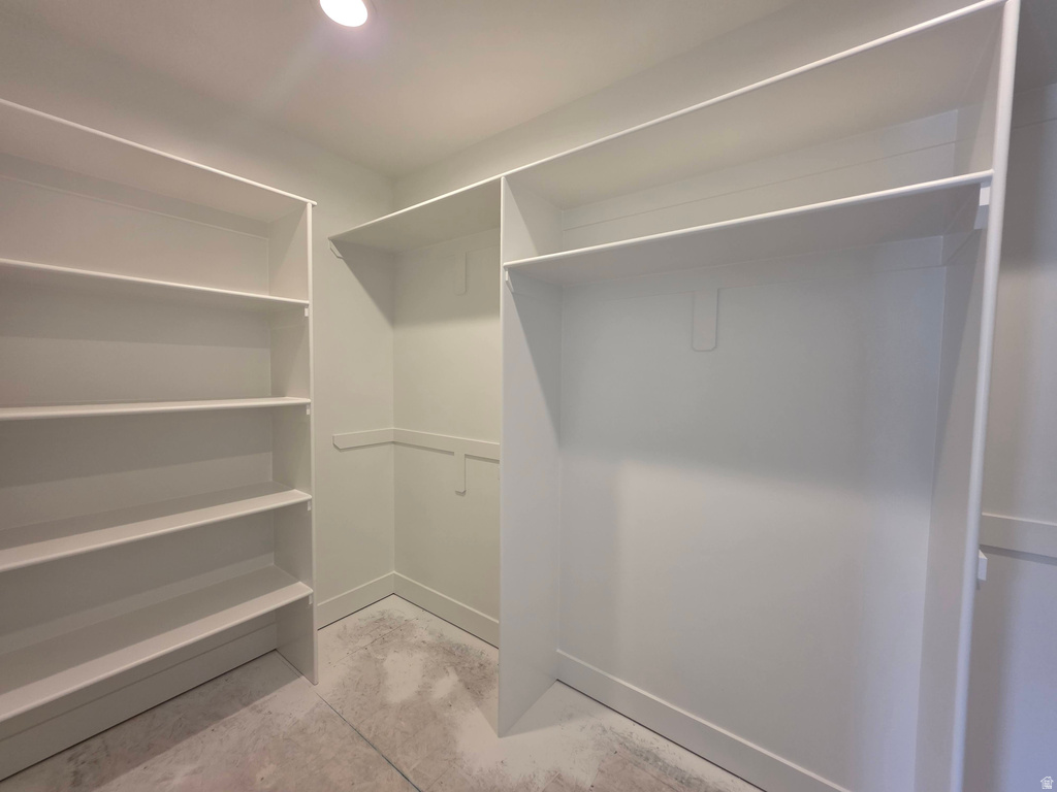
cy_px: 396
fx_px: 397
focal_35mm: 13
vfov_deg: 89.9
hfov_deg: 106.2
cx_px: 528
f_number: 1.9
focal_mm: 2.2
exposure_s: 1/120
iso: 160
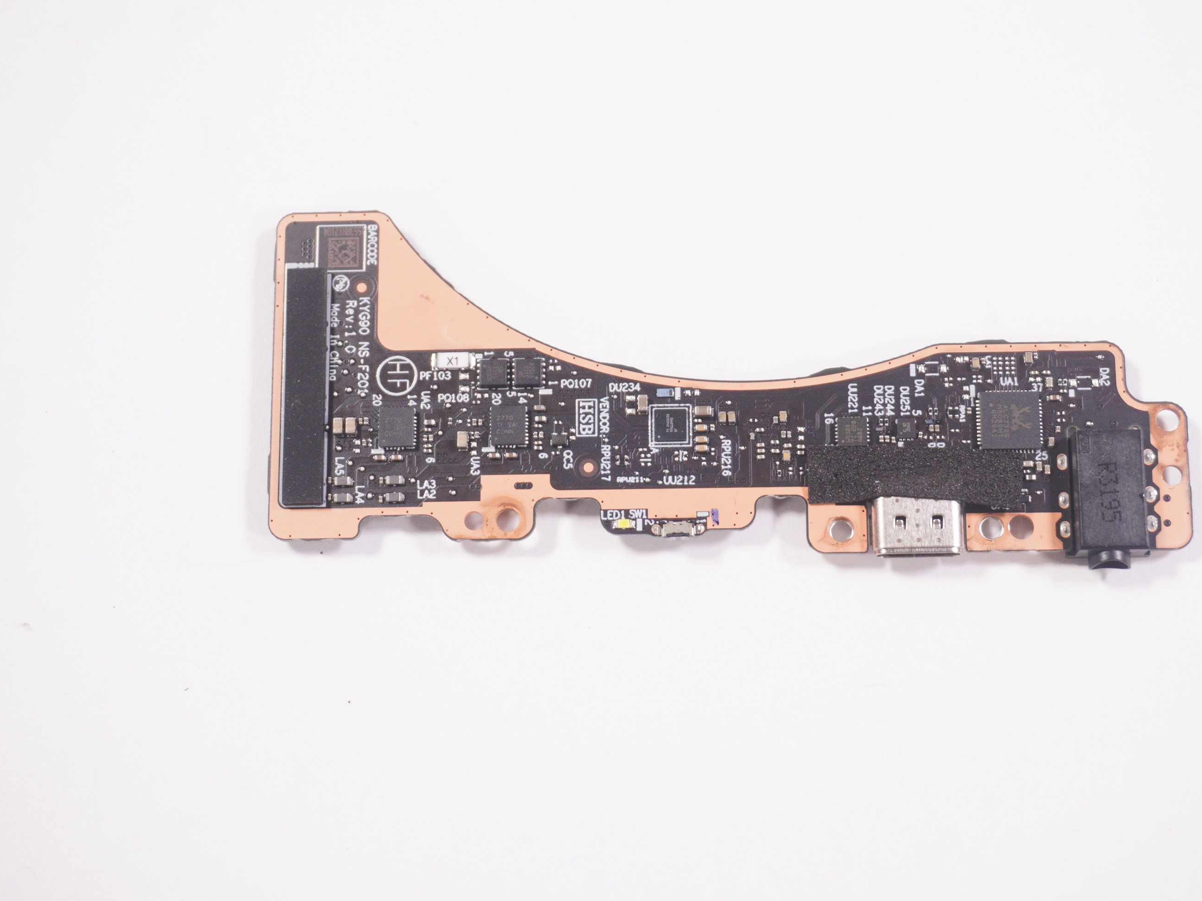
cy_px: 456
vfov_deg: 23.8
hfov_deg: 31.4
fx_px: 2137
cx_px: 666
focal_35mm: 62
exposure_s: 1/200
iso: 800
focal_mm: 37
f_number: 5.6
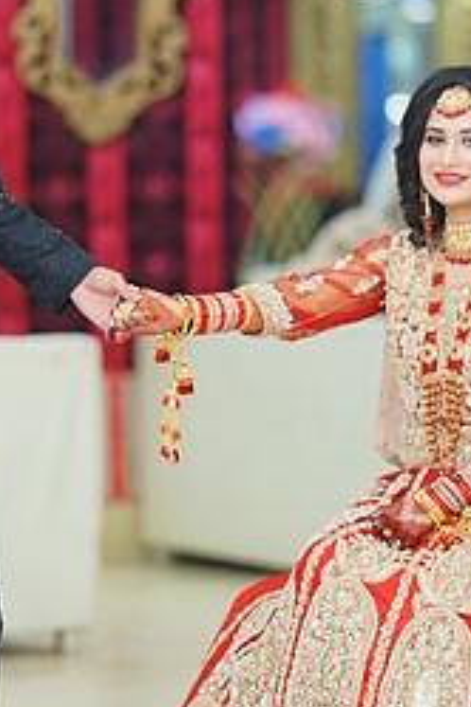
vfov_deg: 10.4
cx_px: 203
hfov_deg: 6.9
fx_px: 3885
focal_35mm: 198
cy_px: 312
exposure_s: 1/160
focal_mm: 85
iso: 125
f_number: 1.4
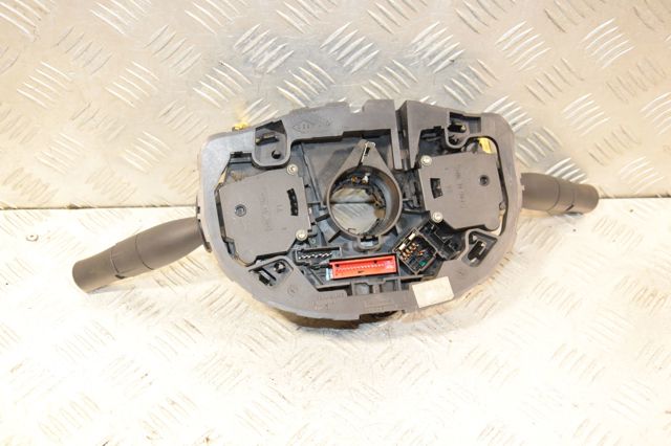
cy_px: 223
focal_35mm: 48
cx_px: 336
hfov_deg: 41.1
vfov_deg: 28.0
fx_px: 894
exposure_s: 1/160
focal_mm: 32
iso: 1600
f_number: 5.6
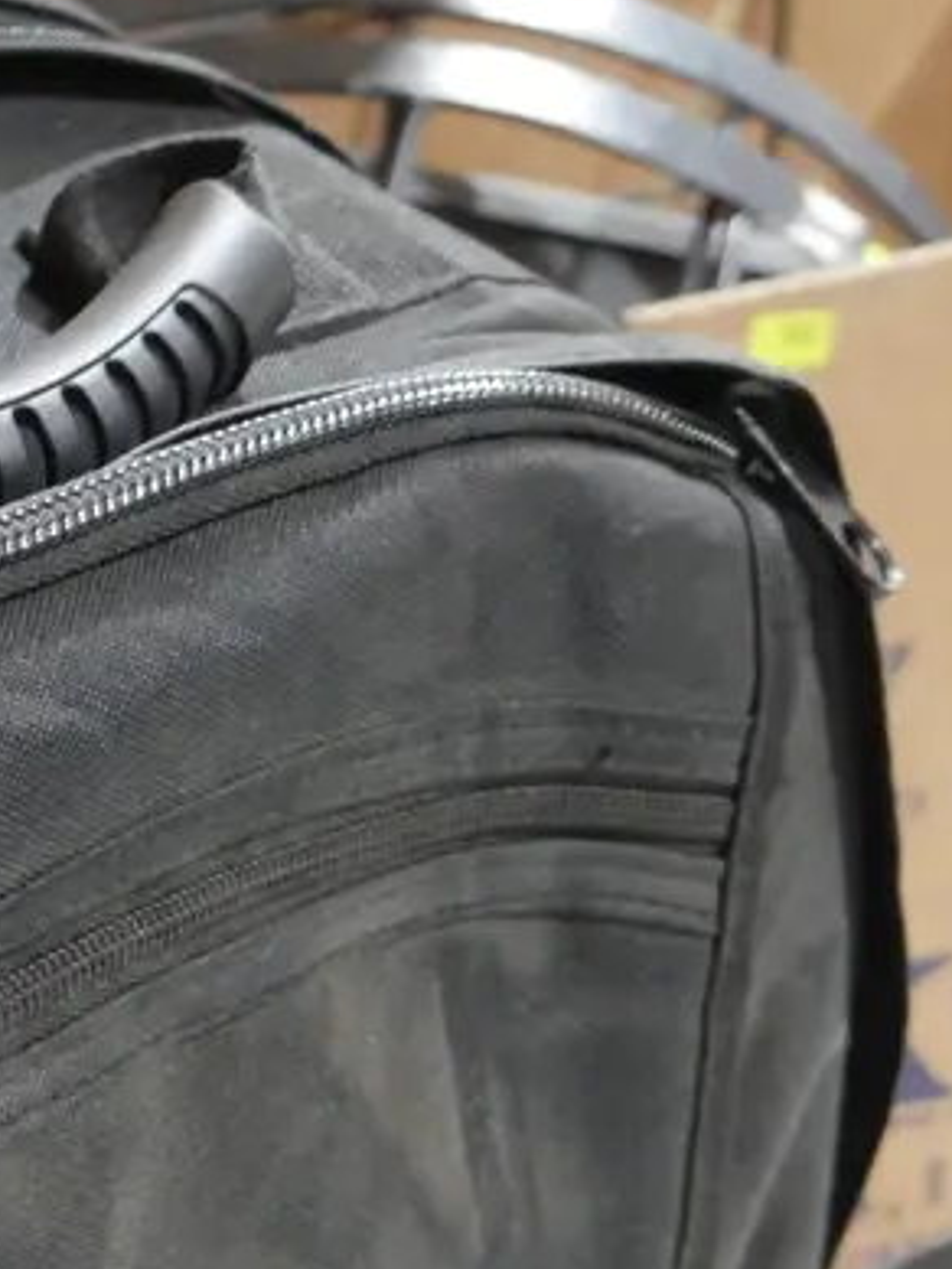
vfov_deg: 18.8
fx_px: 3665
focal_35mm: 100
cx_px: -233
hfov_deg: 14.3
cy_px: 1435
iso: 3200
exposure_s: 1/50
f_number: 4.1
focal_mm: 19
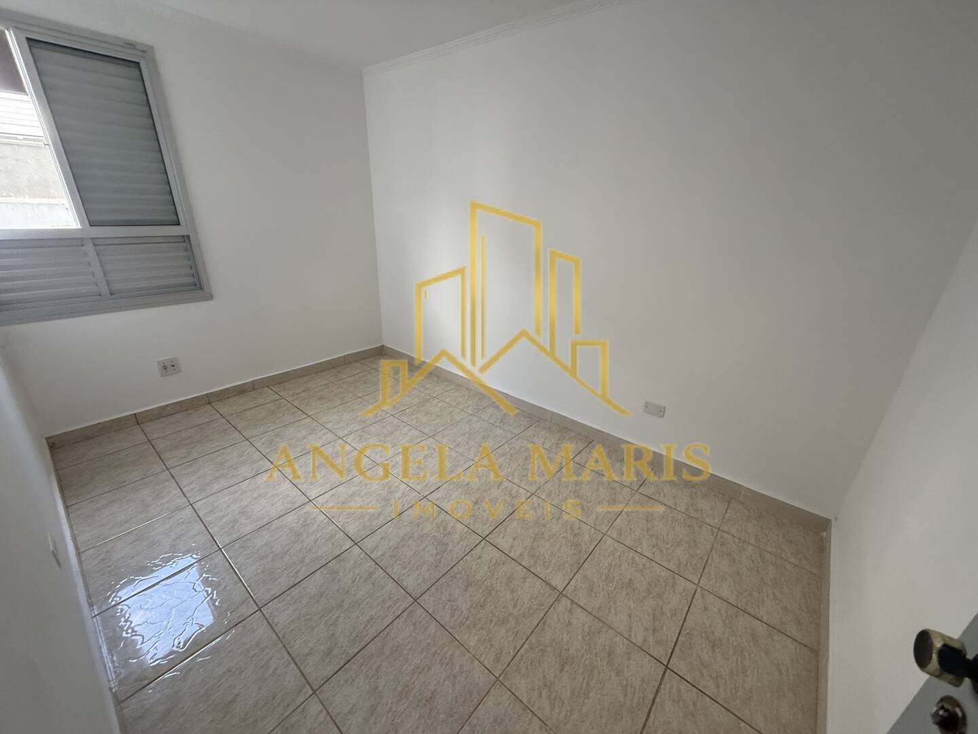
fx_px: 396
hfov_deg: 102.1
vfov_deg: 85.7
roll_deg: -2.1
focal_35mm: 14
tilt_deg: -19.1
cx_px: 489
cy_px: 367
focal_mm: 2.22
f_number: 2.2
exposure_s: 1/99
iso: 200
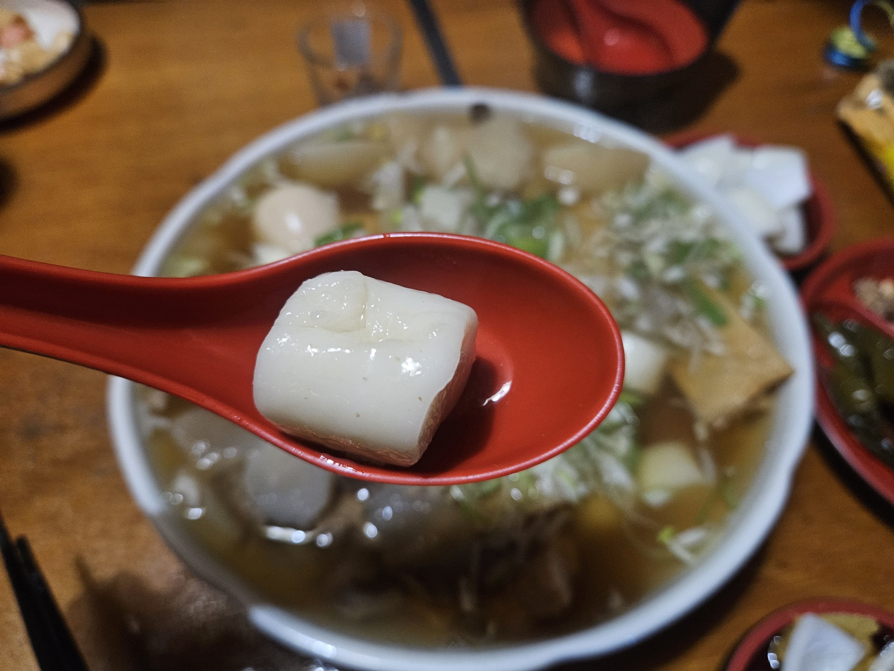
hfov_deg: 73.9
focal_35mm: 23
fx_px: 594
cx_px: 447
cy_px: 336
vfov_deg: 58.9
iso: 640
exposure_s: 1/24
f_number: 1.8
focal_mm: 5.4
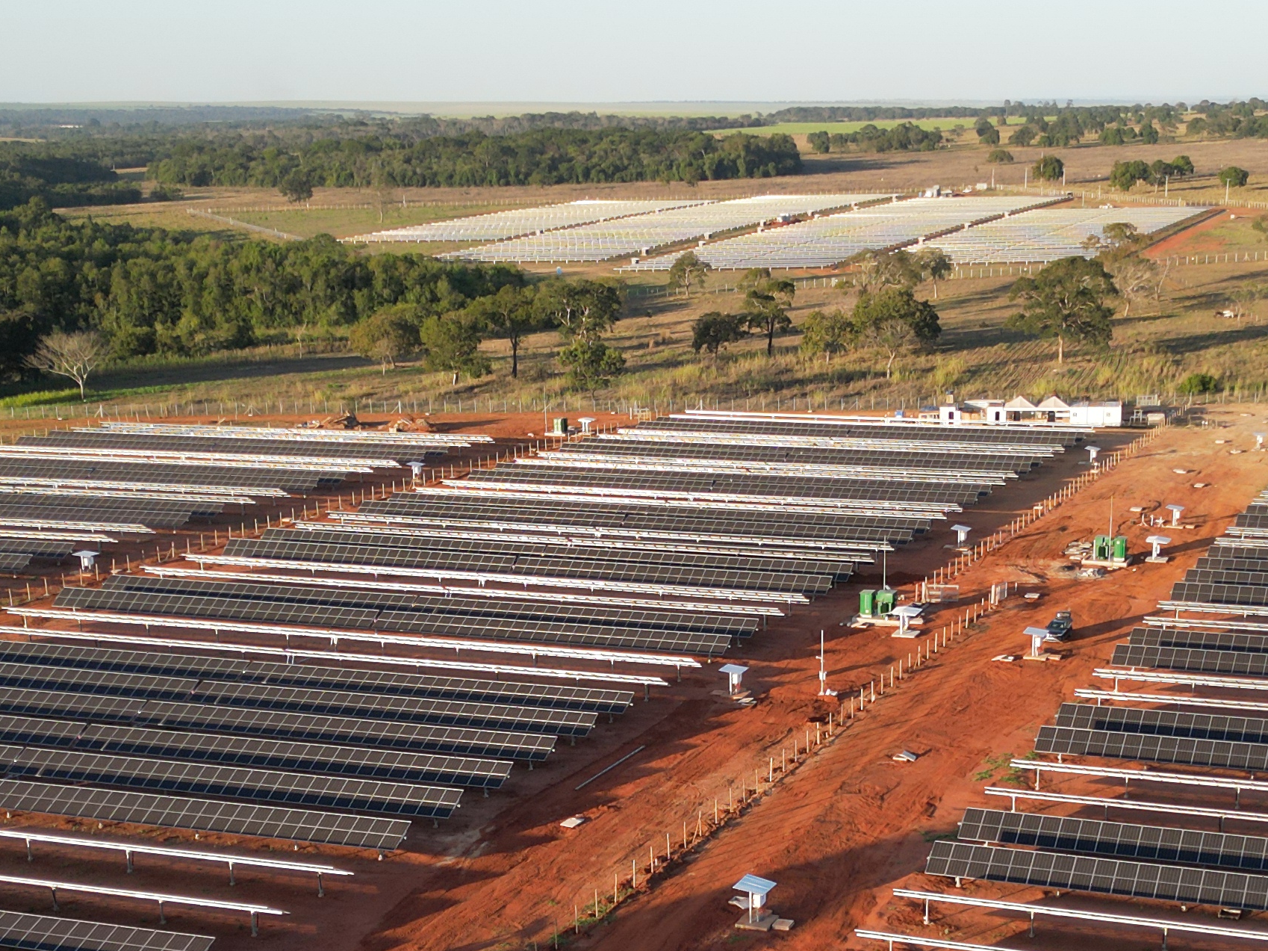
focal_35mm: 57
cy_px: 741
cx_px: 762
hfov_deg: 33.7
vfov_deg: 25.3
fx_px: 2088
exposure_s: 1/1000
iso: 130
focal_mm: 6.72
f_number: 1.7
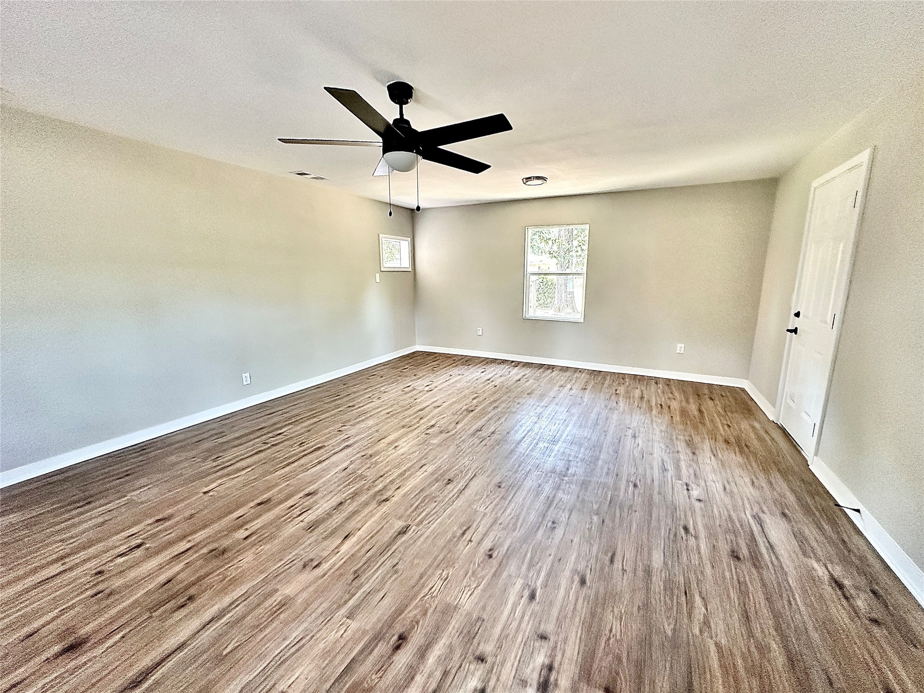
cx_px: 462
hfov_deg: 102.1
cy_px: 346
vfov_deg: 85.7
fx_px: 374
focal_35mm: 14
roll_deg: +1.3
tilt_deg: -9.0
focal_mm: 2.22
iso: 320
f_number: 2.2
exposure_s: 1/60
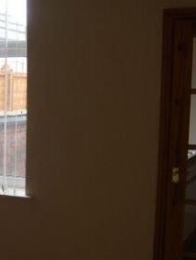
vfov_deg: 26.9
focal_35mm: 72
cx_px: -3
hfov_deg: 19.8
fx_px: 542
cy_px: 171
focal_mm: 7.4
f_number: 2.8
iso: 80
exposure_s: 1/30
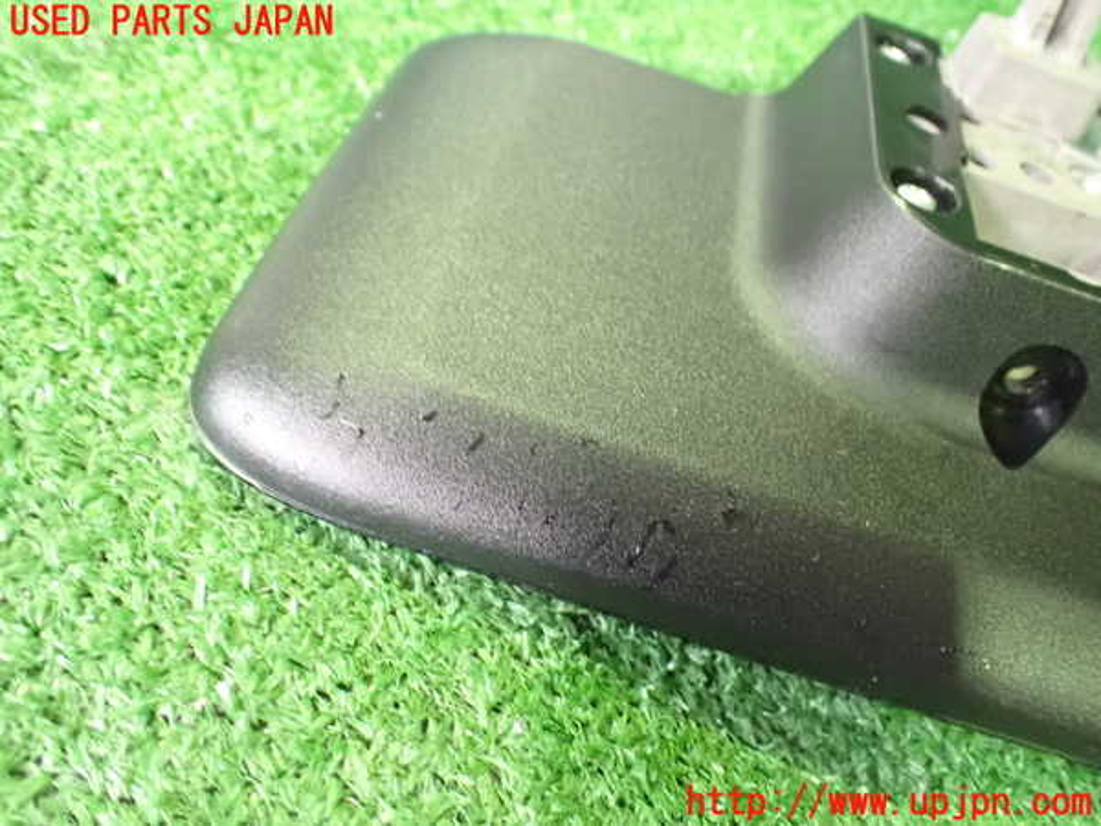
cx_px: 550
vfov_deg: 46.8
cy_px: 413
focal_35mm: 30
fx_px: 954
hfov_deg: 60.0
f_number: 2.3
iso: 1600
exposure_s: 1/25
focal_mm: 5.4
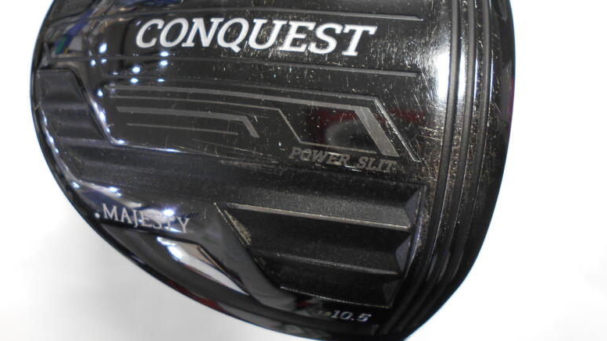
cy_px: 131
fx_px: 563
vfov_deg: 33.6
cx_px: 252
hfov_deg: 56.3
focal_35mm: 35
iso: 280
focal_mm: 4.6
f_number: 3.2
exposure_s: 1/30
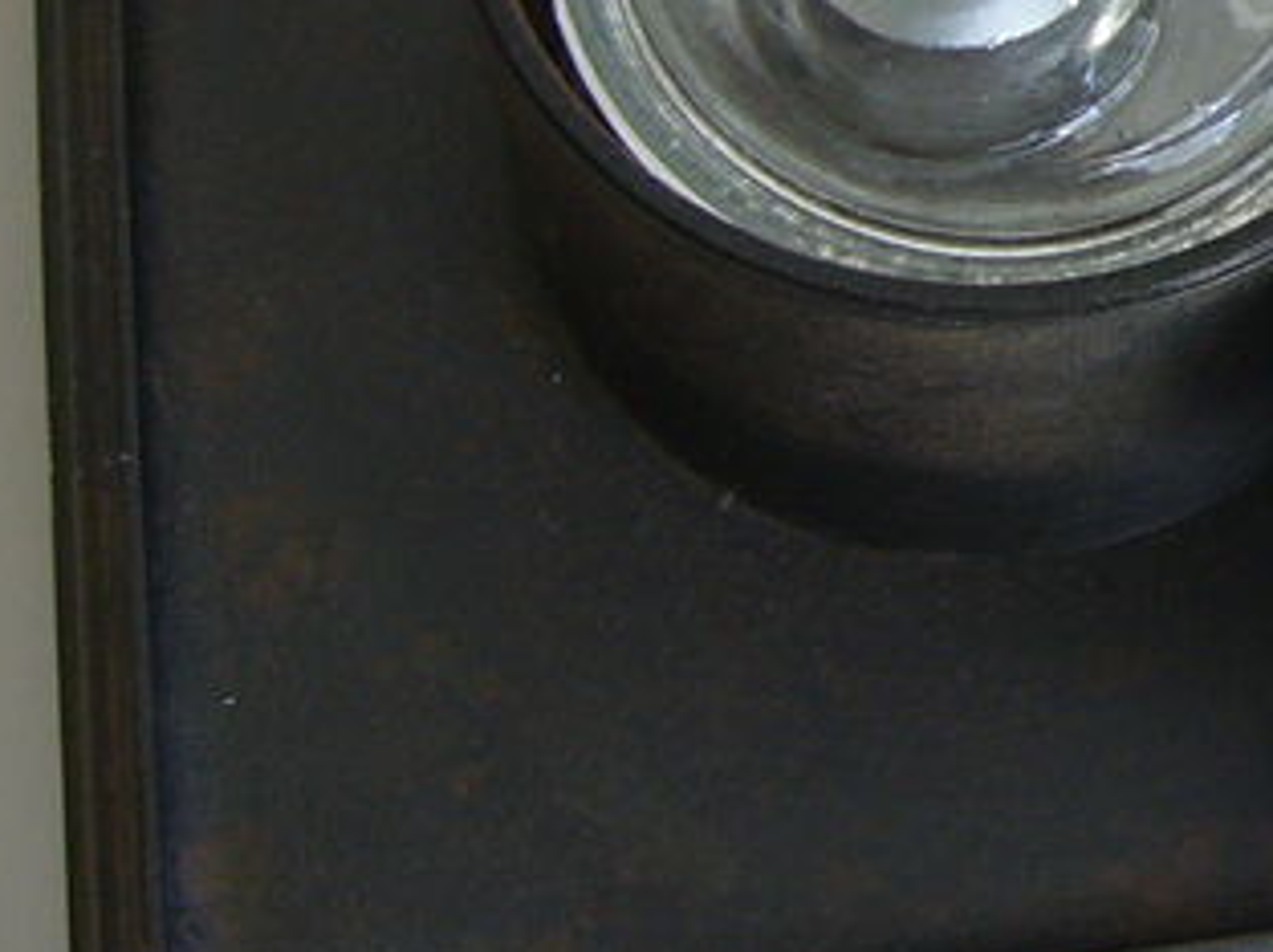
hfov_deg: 16.3
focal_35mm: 112
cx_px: 1818
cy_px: -106
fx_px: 4114
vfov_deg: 12.9
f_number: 2.8
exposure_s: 1/40
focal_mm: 5.8
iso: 100
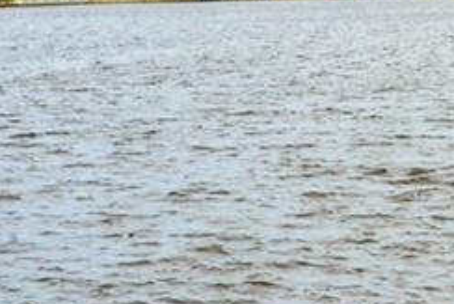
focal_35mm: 176
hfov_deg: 11.5
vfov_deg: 7.8
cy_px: 190
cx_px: 473
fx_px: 2221
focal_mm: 28
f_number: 7.1
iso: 100
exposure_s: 1/200
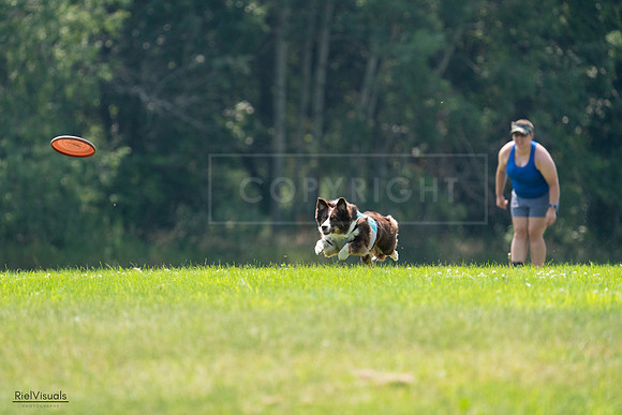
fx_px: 6463
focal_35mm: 374
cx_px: 311
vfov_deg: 3.7
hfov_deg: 5.5
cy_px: 208
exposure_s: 1/4000
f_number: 6.3
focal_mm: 374
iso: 2500
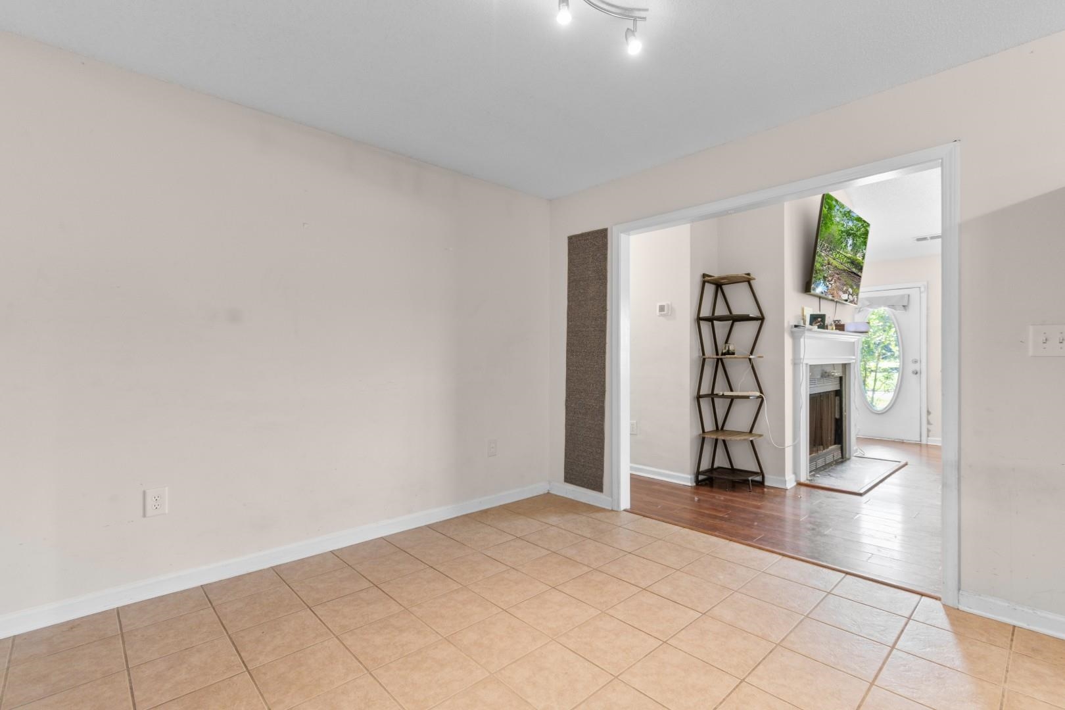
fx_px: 444
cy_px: 355
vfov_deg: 77.3
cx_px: 532
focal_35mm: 15
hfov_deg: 100.4
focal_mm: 10
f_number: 4.5
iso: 100
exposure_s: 1/2
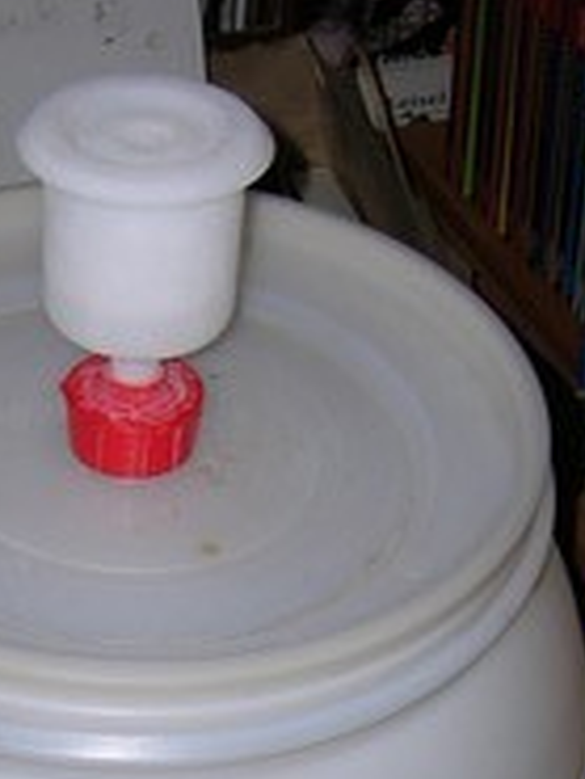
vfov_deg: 21.5
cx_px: 118
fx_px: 1981
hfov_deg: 16.7
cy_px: 766
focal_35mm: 88
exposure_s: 1/60.1
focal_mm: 5.7
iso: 50
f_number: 2.9
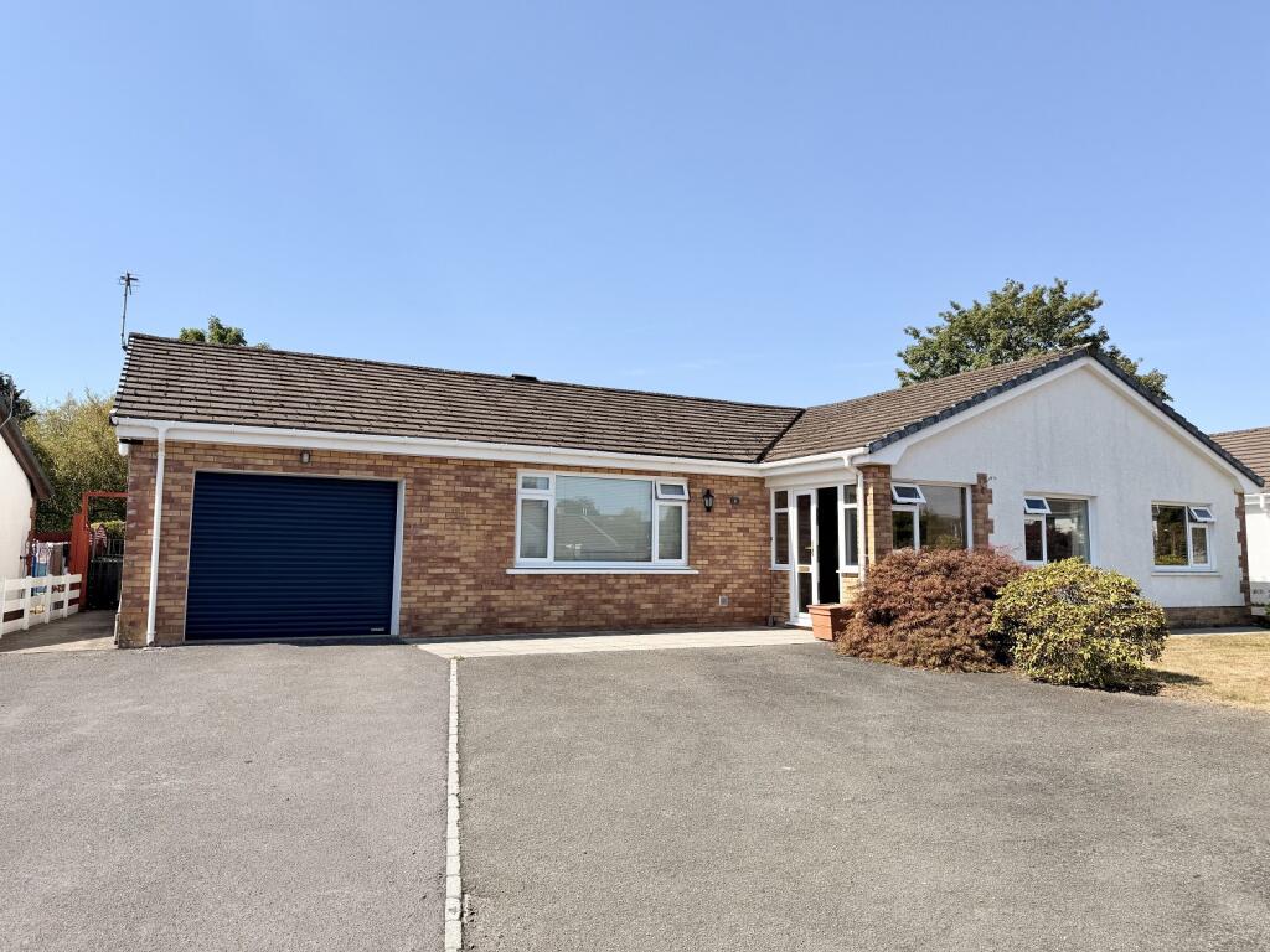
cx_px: 635
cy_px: 476
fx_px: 881
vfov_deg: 56.8
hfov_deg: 71.6
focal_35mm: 24
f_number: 1.78
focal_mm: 6.76
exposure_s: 1/3953
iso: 80
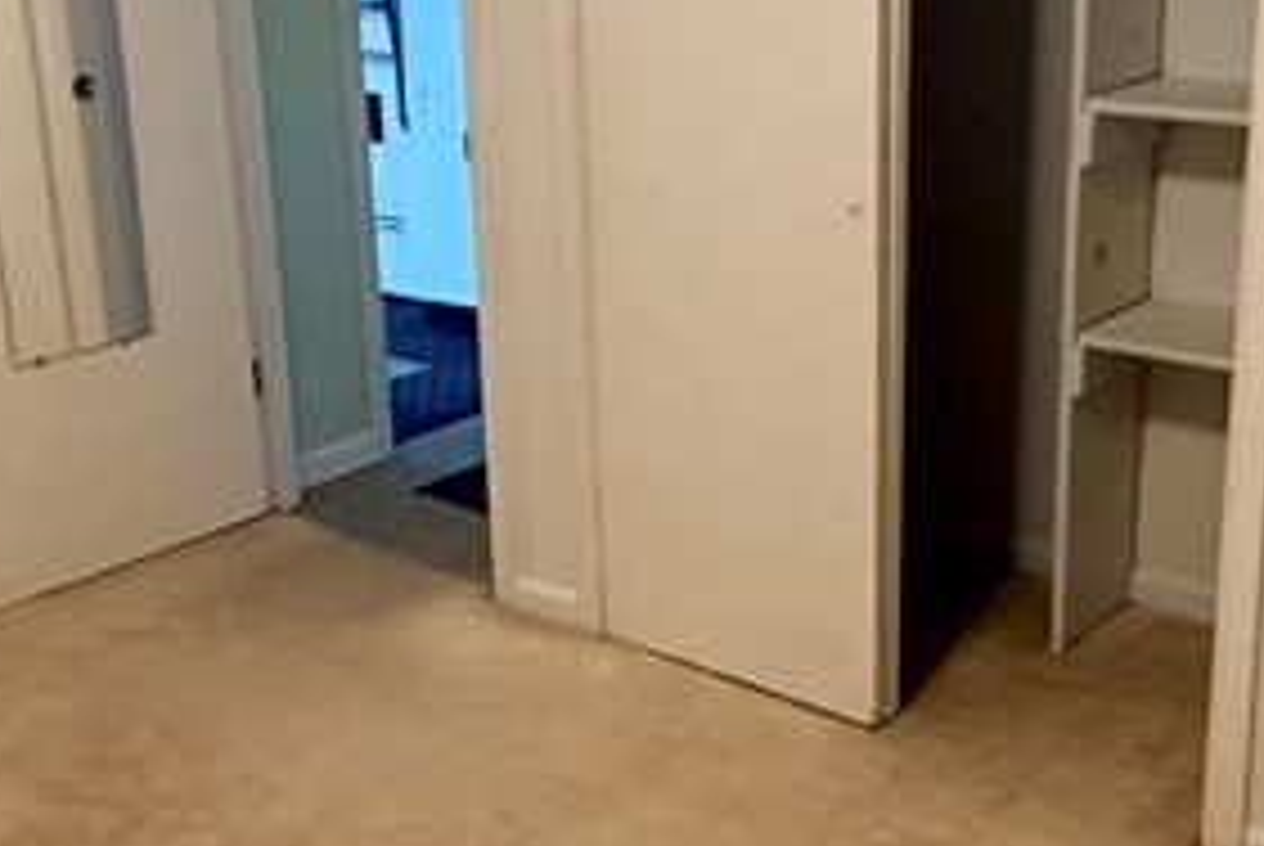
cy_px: 378
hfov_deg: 37.5
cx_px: 648
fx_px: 1863
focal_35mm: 53
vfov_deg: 25.6
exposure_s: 1/60
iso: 320
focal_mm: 2.22
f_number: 2.2
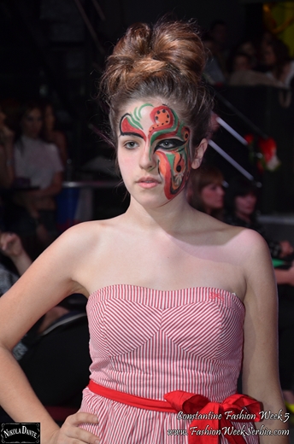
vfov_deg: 18.2
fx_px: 1385
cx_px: 147
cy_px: 222
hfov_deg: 12.1
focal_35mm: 112
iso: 800
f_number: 5.3
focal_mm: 75
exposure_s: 1/60
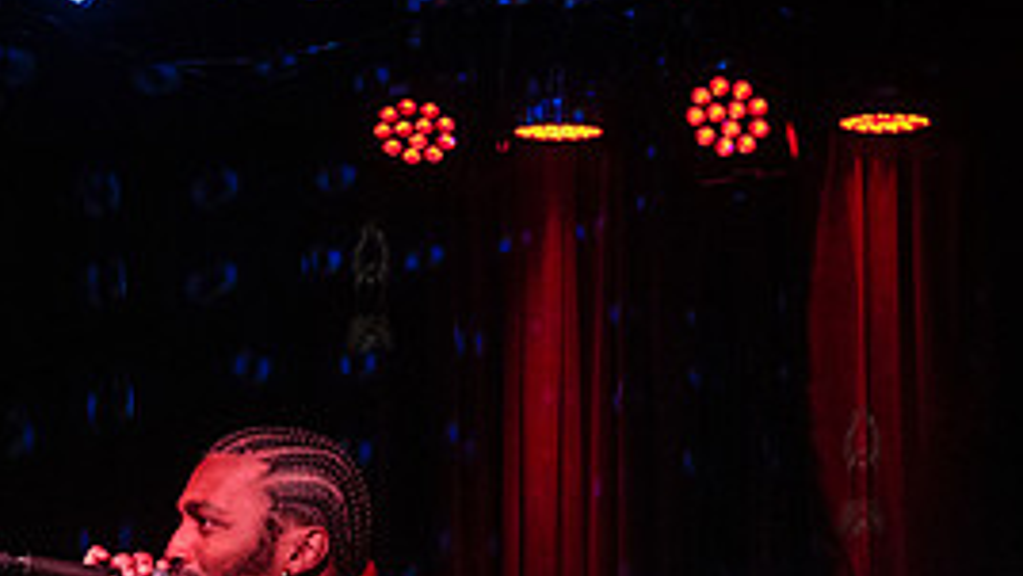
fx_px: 1764
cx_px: 366
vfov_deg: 17.8
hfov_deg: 32.2
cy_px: 652
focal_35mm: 65
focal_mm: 28
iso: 12800
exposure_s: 1/160
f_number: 5
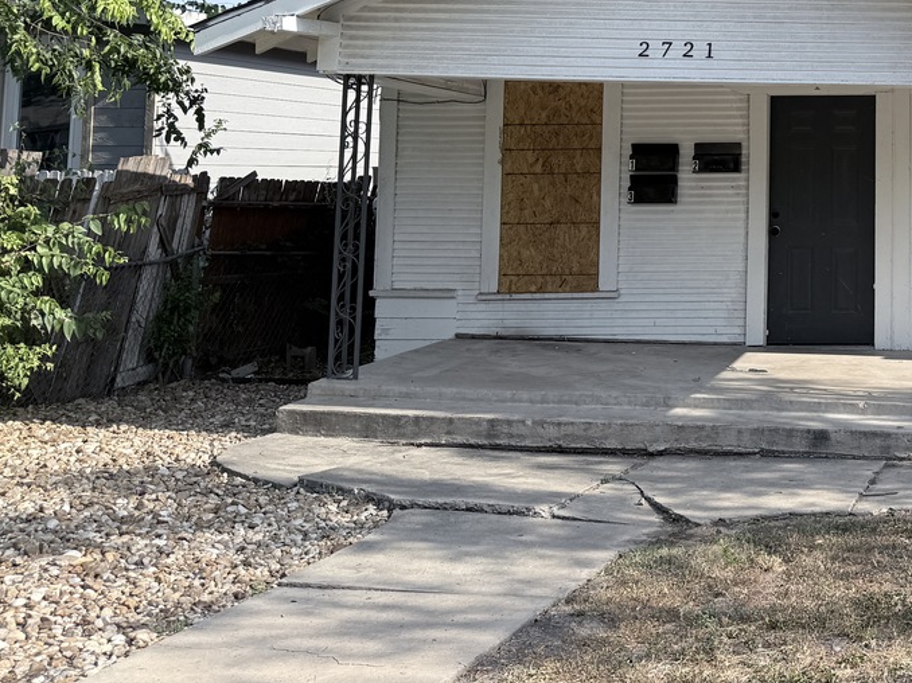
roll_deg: -0.1
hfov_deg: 33.5
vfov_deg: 27.4
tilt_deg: +4.2
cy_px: 59
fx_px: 1343
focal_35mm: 51
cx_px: 958
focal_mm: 6.76
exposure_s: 1/3425
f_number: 1.78
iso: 80
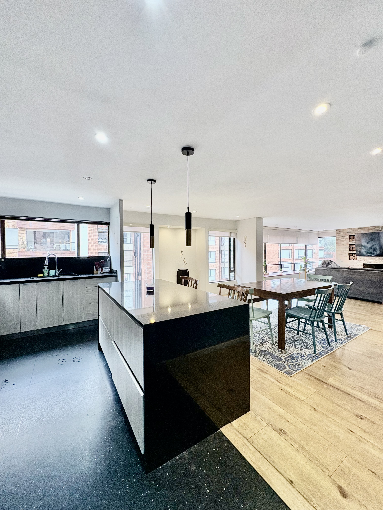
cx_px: 192
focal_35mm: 14
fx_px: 207
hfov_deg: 85.7
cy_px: 255
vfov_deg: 102.1
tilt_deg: -0.9
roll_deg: +0.2
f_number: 2.2
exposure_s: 1/120
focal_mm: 2.22
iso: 160
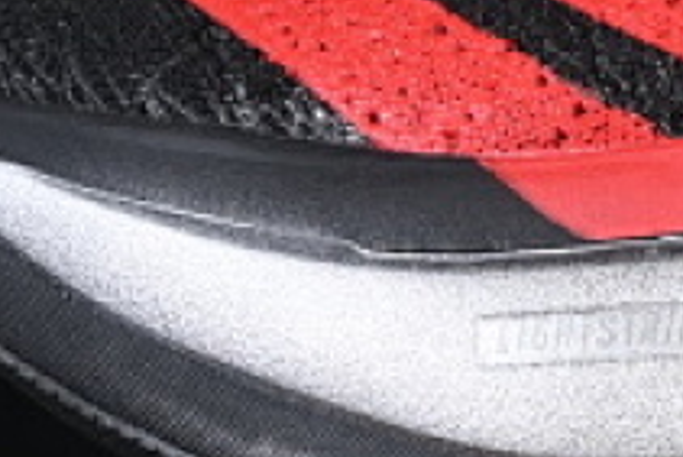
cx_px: 932
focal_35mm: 383
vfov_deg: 3.6
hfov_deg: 5.3
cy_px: -130
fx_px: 7271
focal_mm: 50
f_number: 6.3
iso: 160
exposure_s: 1/60
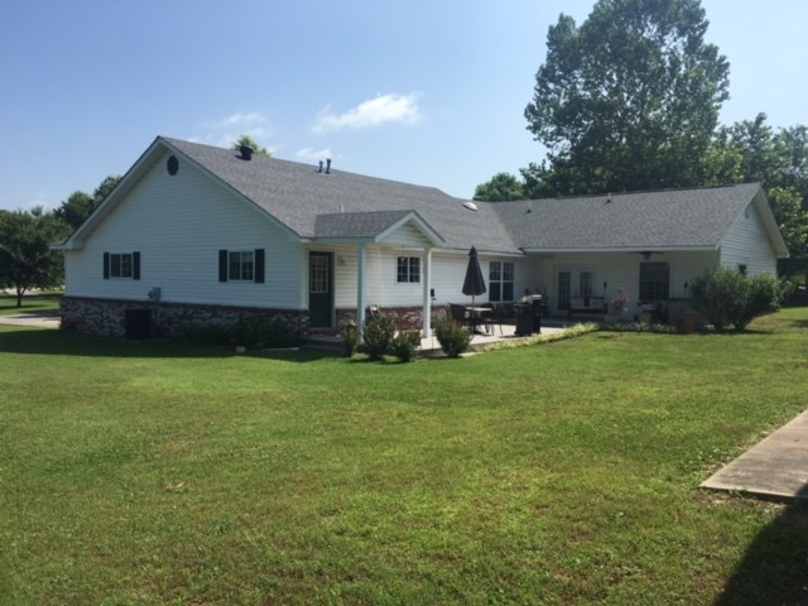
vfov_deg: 48.2
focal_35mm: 29
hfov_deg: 61.7
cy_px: 303
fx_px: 677
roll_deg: -0.3
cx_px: 404
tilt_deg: -0.8
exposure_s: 1/1451
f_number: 2.2
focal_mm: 4.15
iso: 25
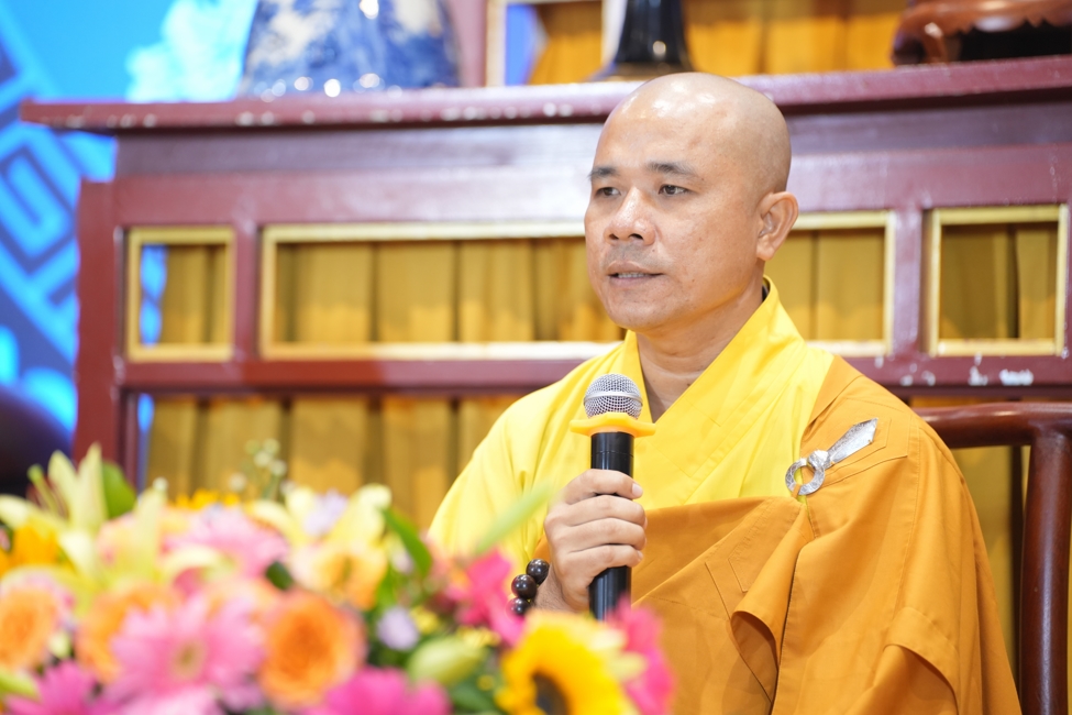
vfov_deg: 11.5
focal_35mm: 119
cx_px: 536
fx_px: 3543
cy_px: 358
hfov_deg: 17.2
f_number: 2.8
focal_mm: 119
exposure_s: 1/80
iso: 1250
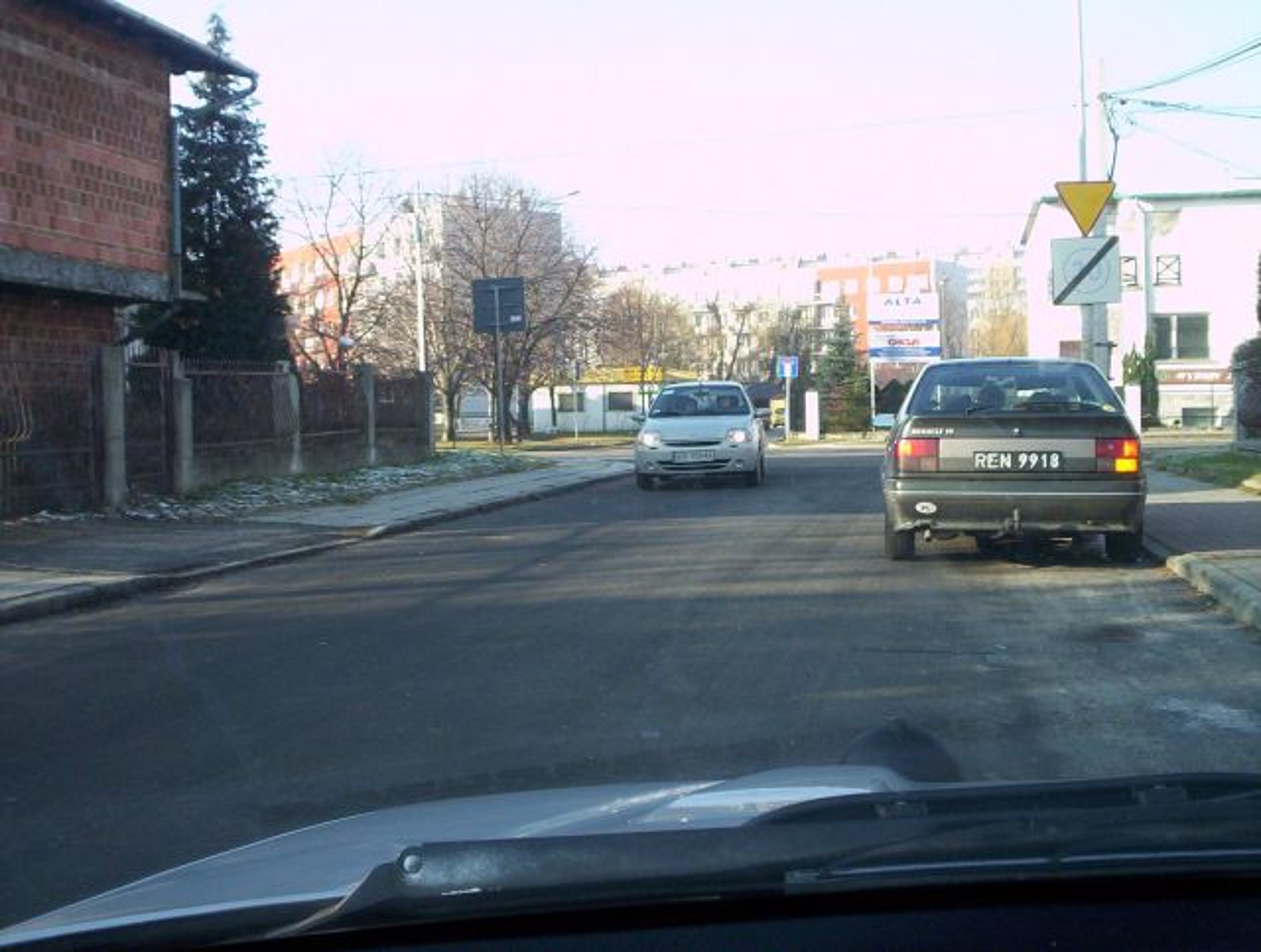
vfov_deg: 37.9
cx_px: 630
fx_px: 1387
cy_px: 476
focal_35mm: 38
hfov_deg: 48.9
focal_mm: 4.99
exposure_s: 1/123
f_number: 4.5
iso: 100
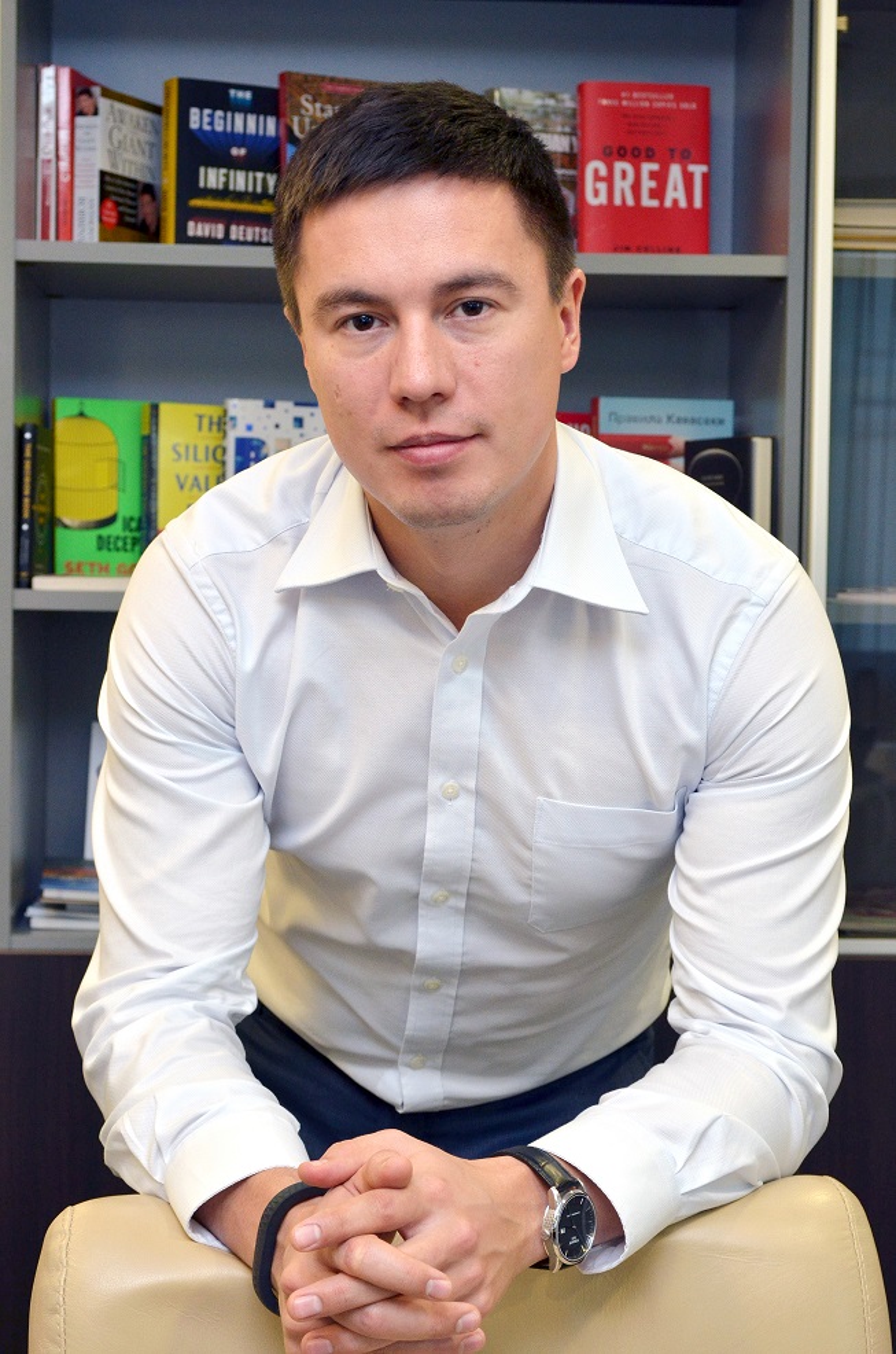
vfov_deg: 30.6
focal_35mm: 66
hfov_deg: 20.5
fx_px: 2475
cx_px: 448
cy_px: 677
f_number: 7.1
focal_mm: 44
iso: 500
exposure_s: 1/60
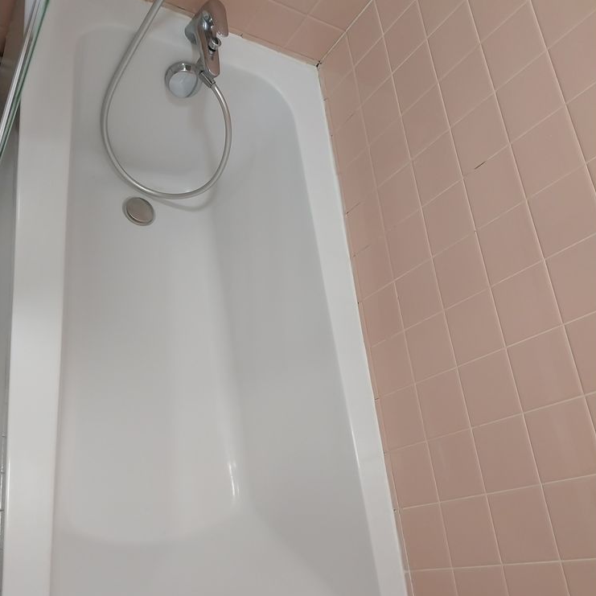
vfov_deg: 52.5
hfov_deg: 52.5
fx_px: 604
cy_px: 325
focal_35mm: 31
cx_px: 300
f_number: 1.8
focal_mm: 4
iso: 250
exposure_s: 1/60
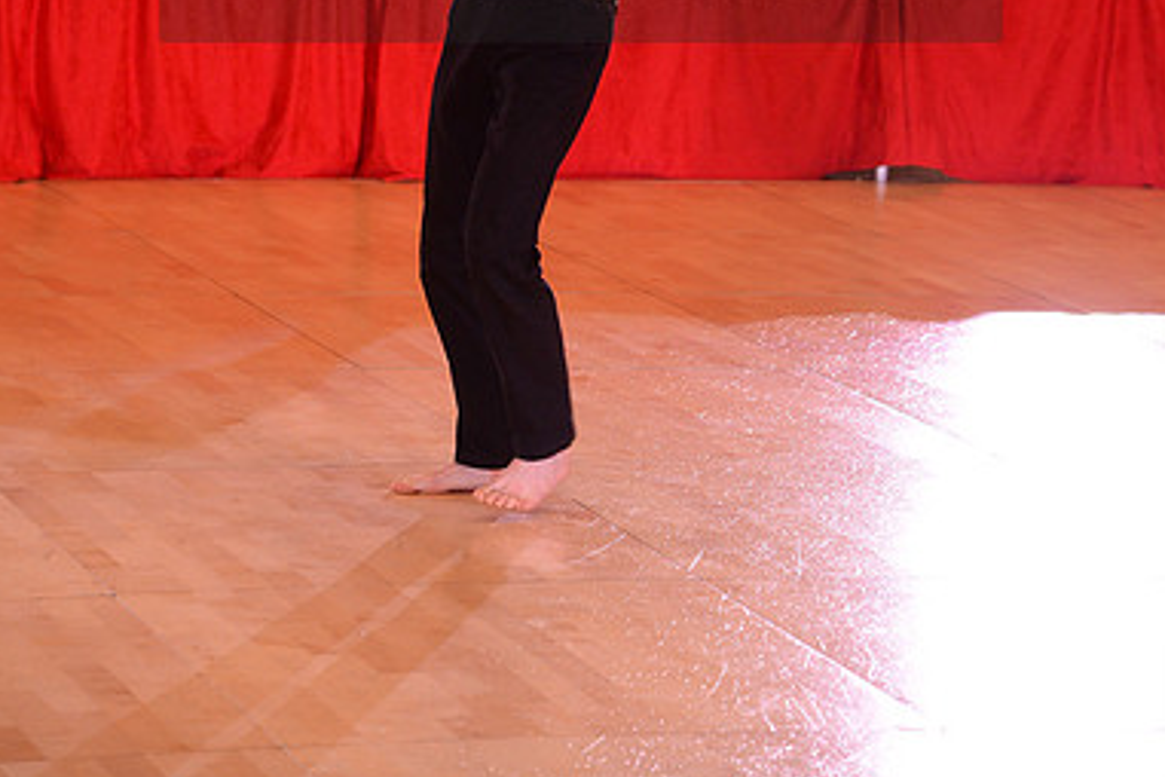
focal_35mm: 149
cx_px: 582
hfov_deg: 13.8
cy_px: -58
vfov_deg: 9.1
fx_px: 4821
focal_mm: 98
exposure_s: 1/250
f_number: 4.5
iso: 2000
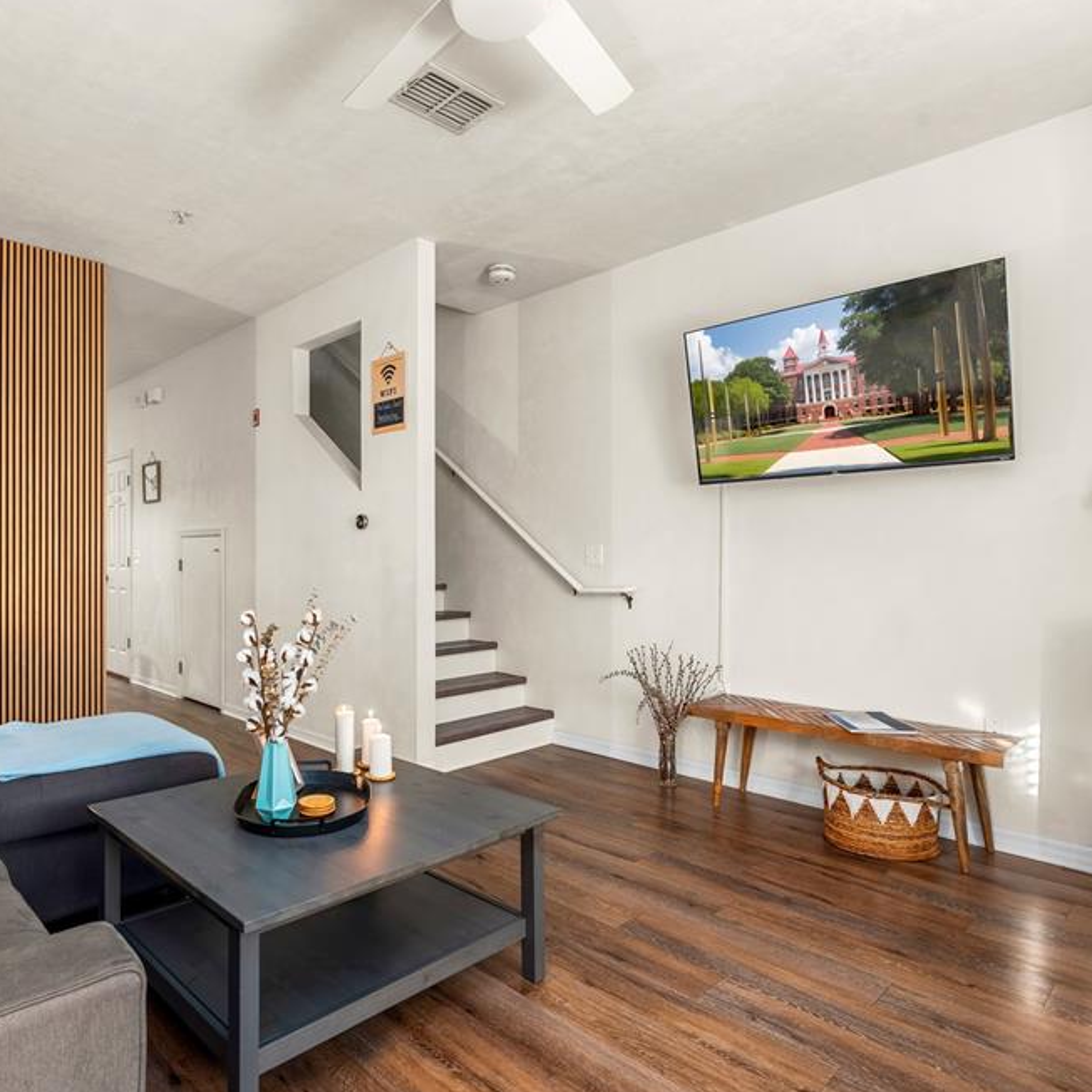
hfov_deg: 72.7
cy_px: 553
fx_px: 738
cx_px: 476
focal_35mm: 21
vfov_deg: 73.0
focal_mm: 15.5
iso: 400
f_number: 10
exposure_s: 4
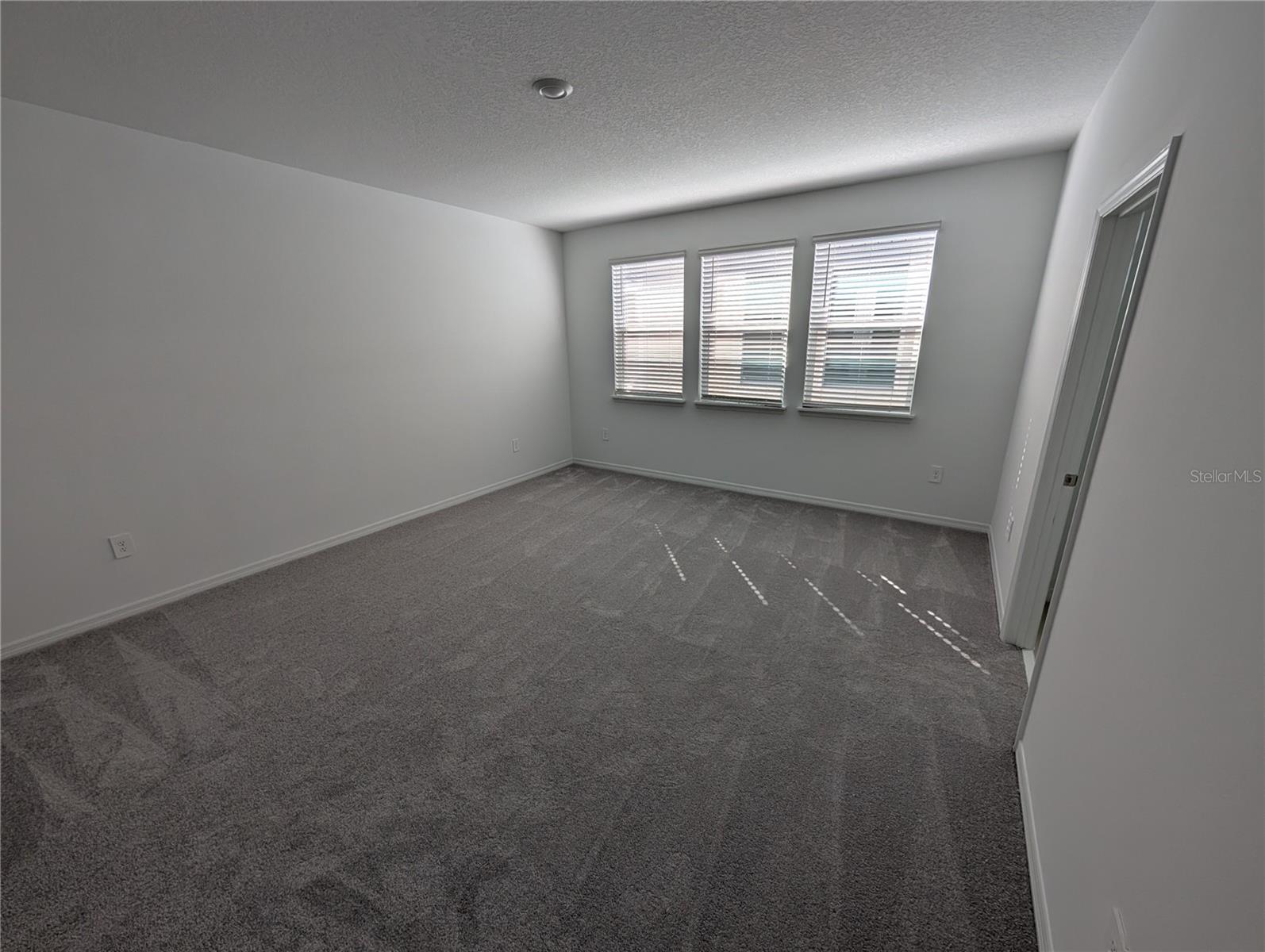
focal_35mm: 12
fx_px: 439
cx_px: 632
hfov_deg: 110.5
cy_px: 476
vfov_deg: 94.6
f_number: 1.7
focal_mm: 2.02
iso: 54
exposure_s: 1/557
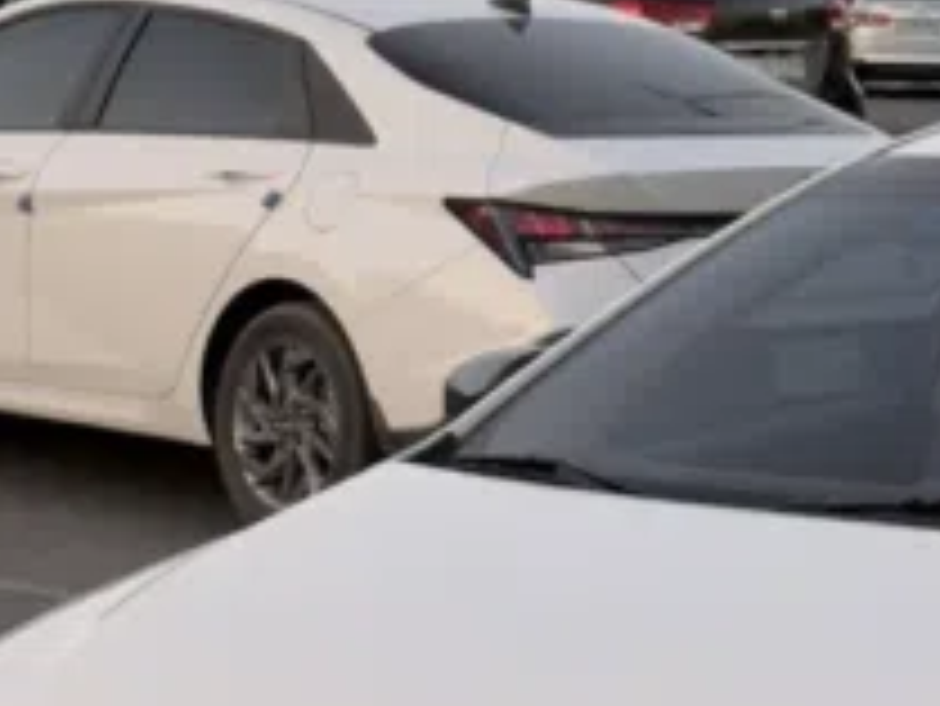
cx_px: 1093
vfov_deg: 13.5
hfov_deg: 17.2
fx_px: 2989
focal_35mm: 110
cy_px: 243
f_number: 1.78
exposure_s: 1/661
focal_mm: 6.76
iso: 64
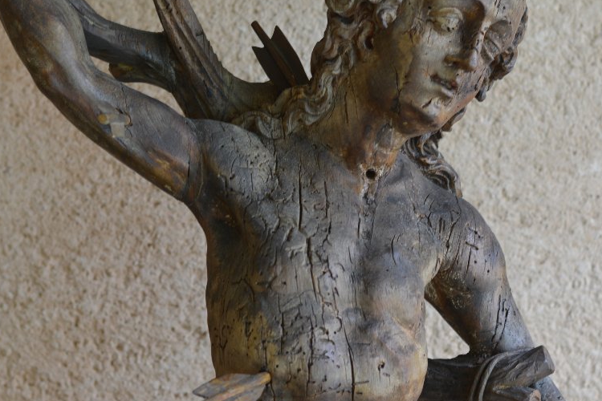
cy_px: 124
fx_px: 2007
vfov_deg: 11.4
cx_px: 267
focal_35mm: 120
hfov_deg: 17.1
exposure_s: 1/40
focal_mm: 50
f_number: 3.2
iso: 100
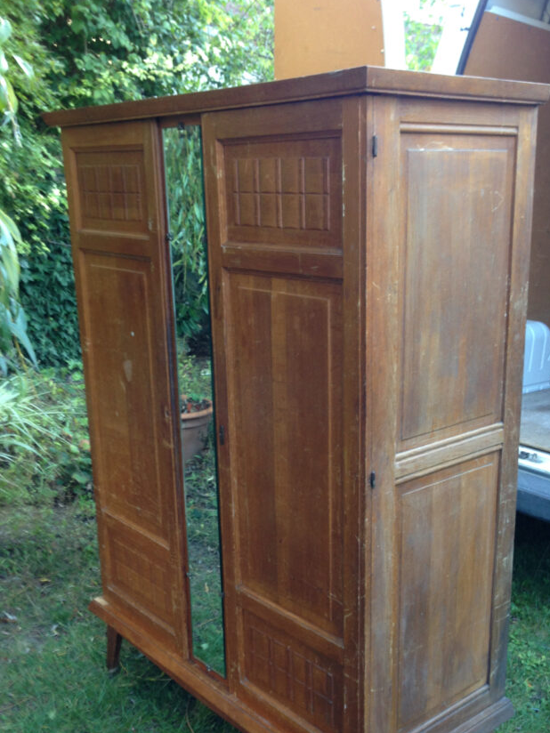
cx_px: 292
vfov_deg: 45.7
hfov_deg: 35.1
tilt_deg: -15.2
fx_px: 869
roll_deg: -0.2
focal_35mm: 41
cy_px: 416
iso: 50
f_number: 2.4
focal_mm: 4.12
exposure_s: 1/24
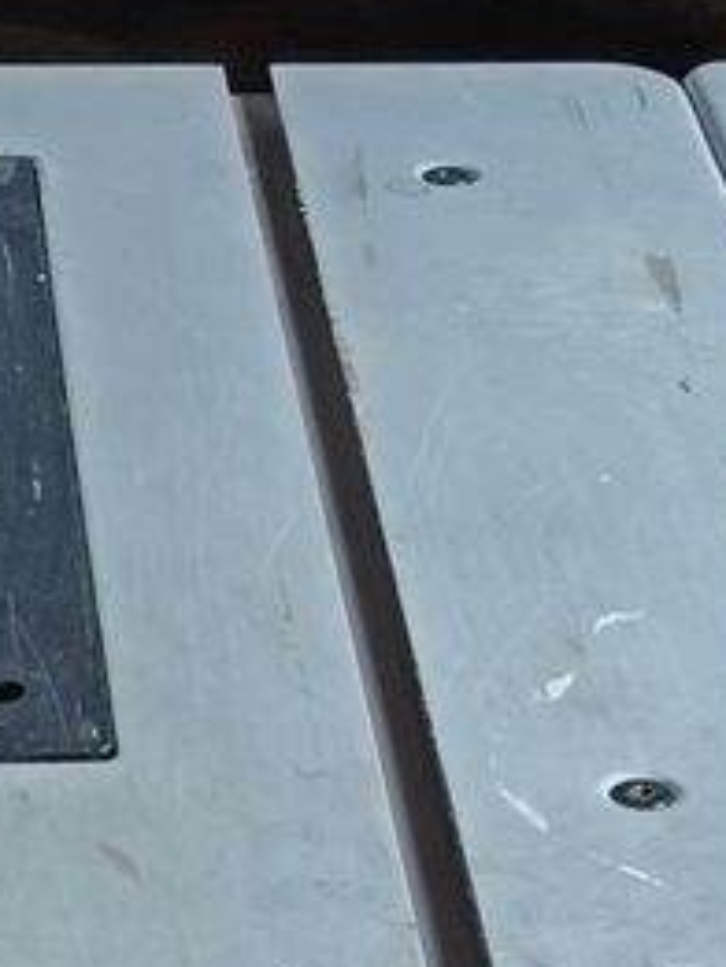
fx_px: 5141
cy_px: 1104
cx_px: -278
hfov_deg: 8.0
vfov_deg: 10.6
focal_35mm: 184
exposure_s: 1/50
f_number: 1.75
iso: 377
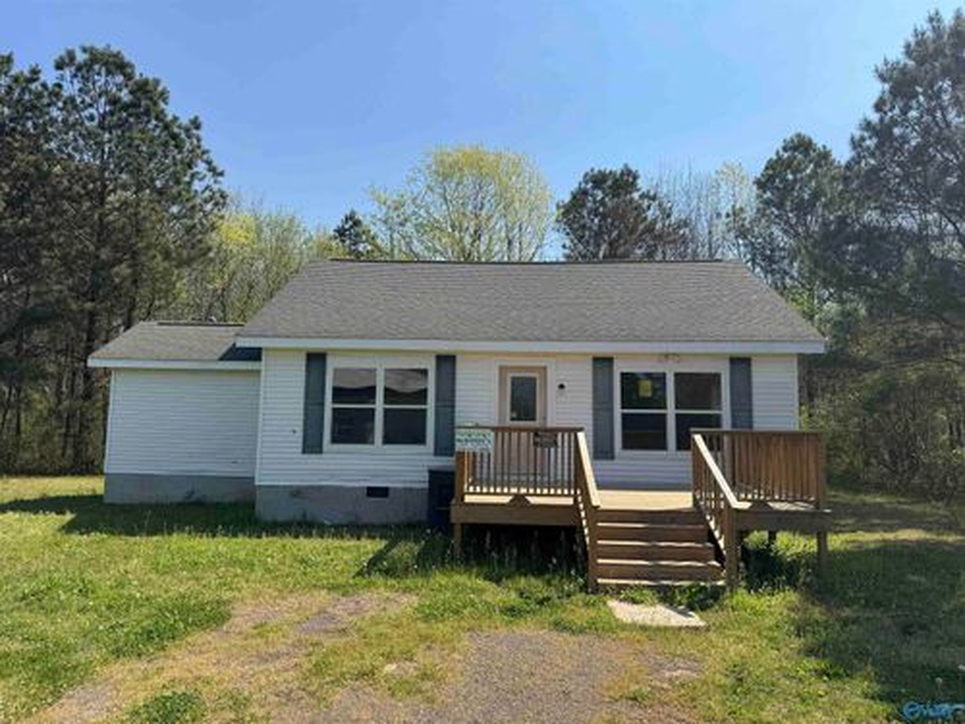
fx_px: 669
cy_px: 362
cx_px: 482
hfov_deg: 71.6
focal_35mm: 24
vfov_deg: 56.8
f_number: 1.78
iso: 80
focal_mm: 6.76
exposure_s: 1/4608
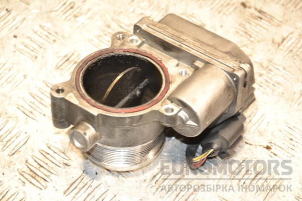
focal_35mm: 105
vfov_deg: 13.0
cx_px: 151
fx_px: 881
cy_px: 100
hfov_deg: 19.5
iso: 800
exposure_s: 1/60
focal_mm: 70
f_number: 5.3
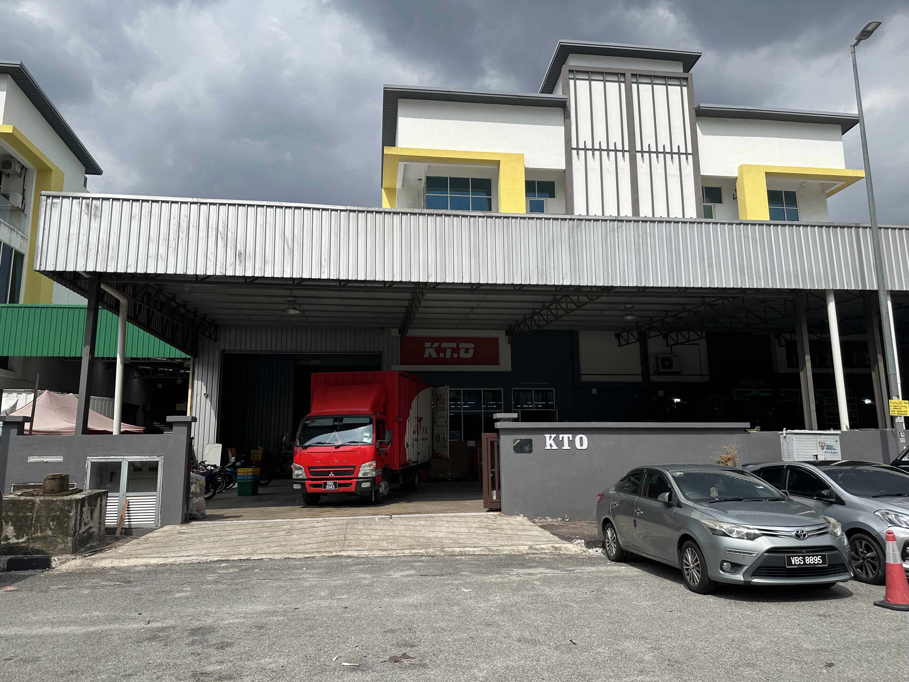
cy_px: 341
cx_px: 454
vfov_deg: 56.8
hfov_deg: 71.6
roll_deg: +0.8
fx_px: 630
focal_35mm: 24
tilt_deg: +10.0
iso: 80
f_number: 1.78
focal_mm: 6.86
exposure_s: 1/6211
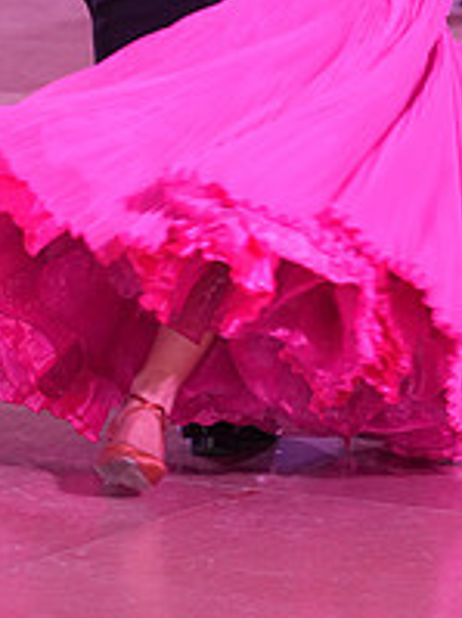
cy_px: -171
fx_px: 5790
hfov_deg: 4.6
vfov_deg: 6.1
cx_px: 243
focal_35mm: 325
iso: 2000
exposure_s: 1/250
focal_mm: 116
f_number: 5.6
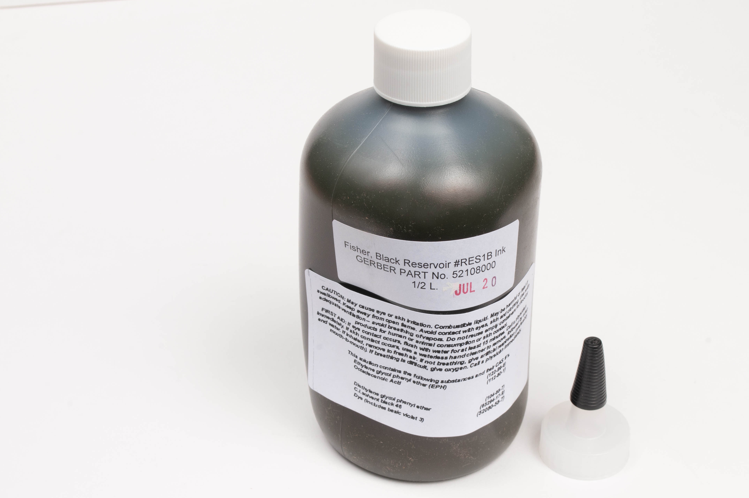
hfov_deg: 30.1
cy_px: 277
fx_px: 1392
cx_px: 416
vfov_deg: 20.2
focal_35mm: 67
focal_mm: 40
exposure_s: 1/100
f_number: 16
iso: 200
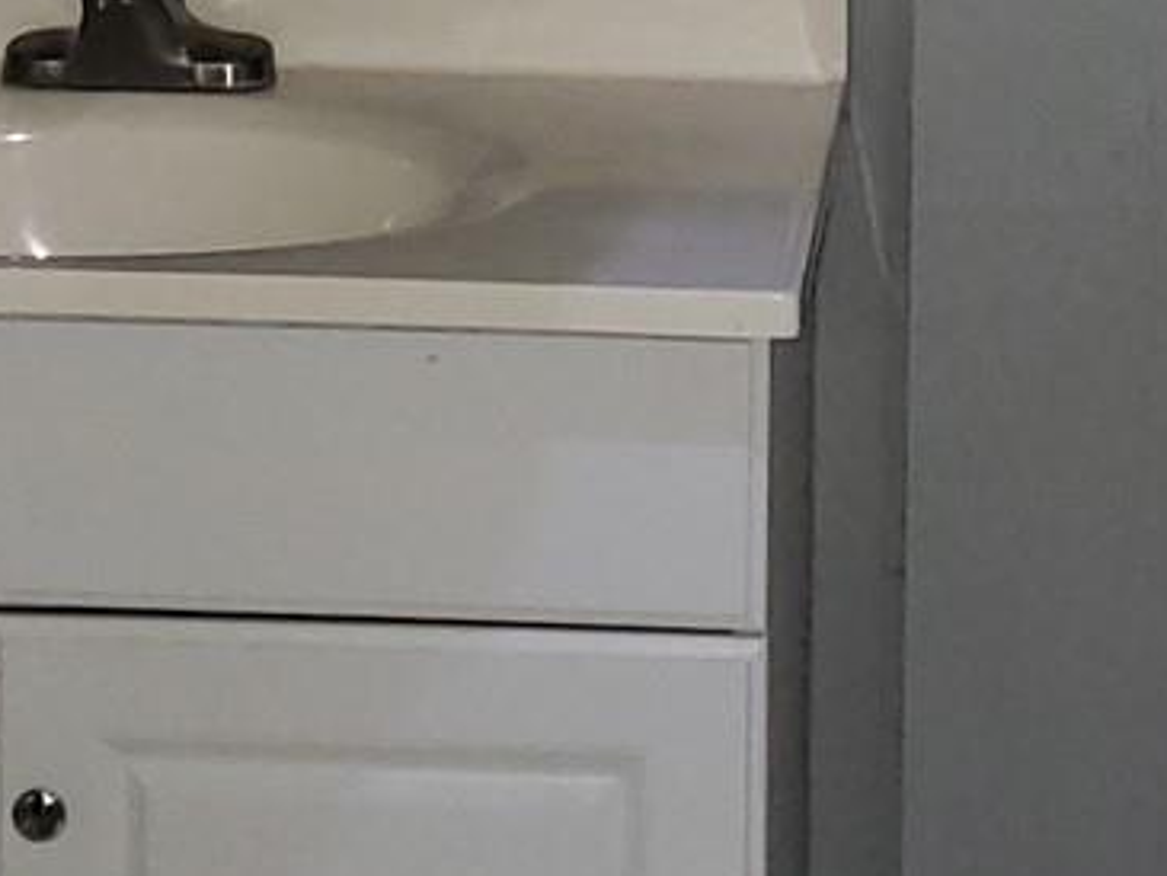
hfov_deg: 13.5
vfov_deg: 9.8
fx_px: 4924
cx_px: 748
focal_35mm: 146
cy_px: -515
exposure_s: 1/18
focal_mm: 4.3
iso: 125
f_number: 1.5
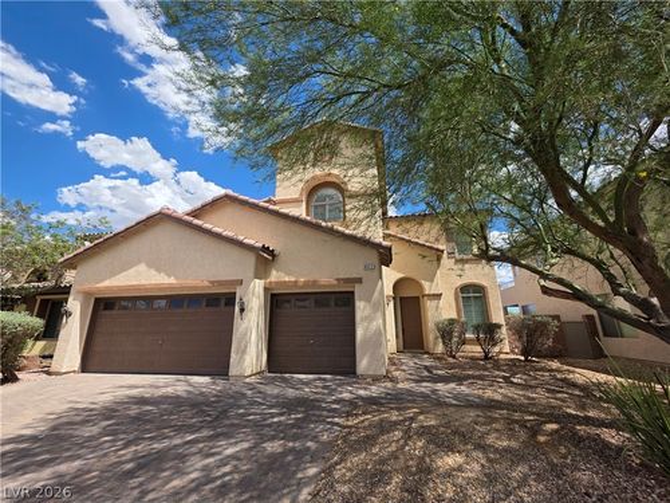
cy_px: 252
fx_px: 252
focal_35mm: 13
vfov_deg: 89.9
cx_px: 335
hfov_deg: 106.2
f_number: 1.9
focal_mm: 2.2
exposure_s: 1/1884
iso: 40
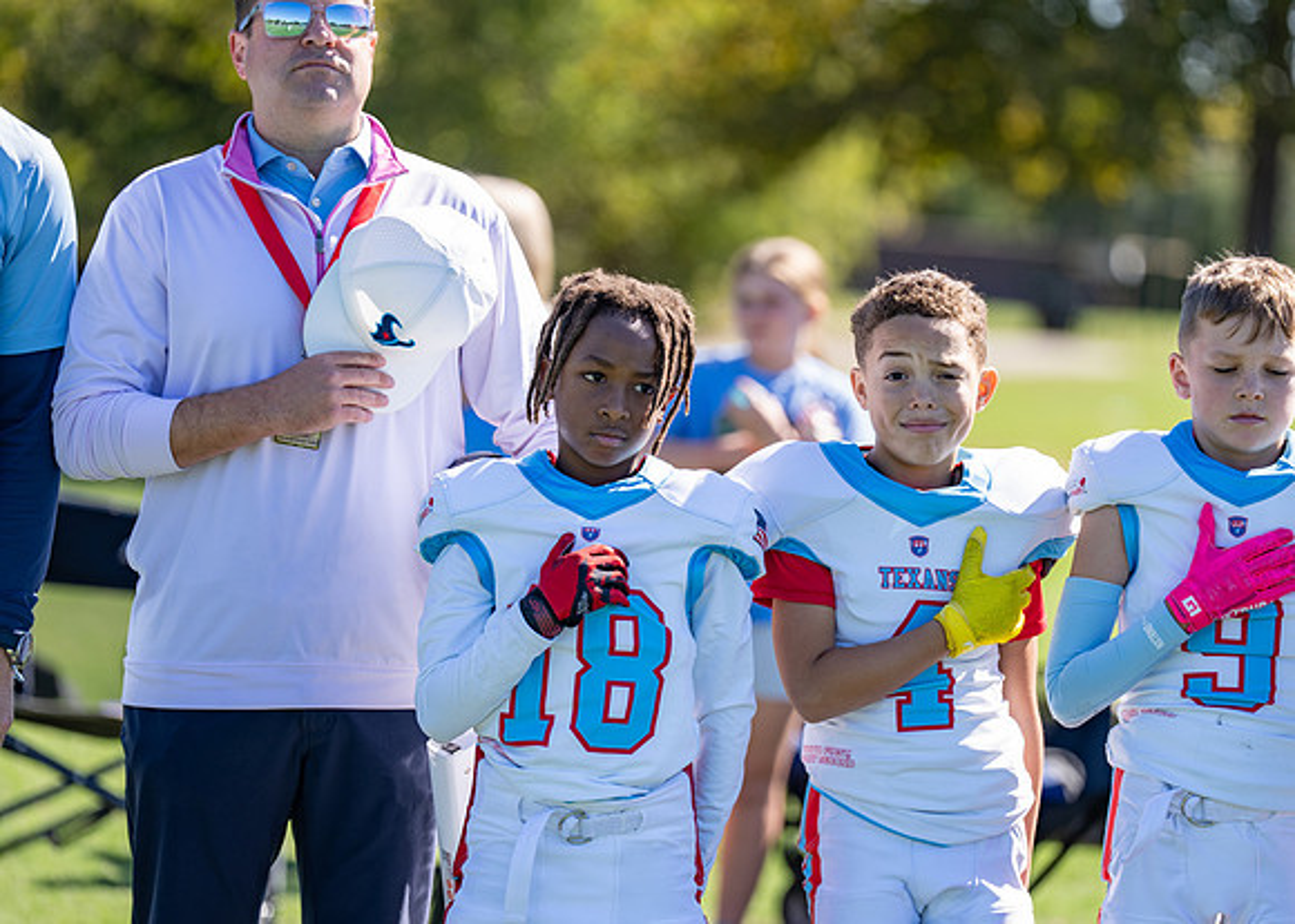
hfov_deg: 10.8
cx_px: 656
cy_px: 496
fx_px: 6827
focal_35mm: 186
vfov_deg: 7.7
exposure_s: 1/1000
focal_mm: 160
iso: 125
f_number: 2.8
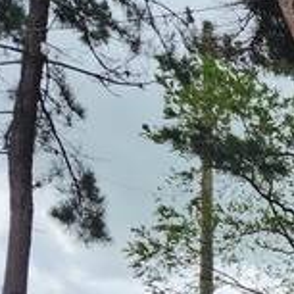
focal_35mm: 85
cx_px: 450
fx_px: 817
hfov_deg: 18.0
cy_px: 452
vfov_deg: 18.0
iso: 20
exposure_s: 1/738
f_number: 1.8
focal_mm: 5.4
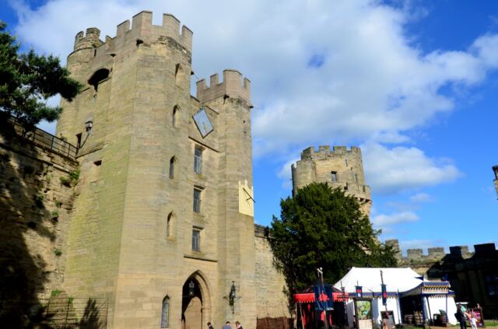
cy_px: 164
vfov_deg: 47.7
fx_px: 372
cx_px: 249
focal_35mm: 27
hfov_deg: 67.5
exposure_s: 1/160
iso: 200
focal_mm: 18
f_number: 16
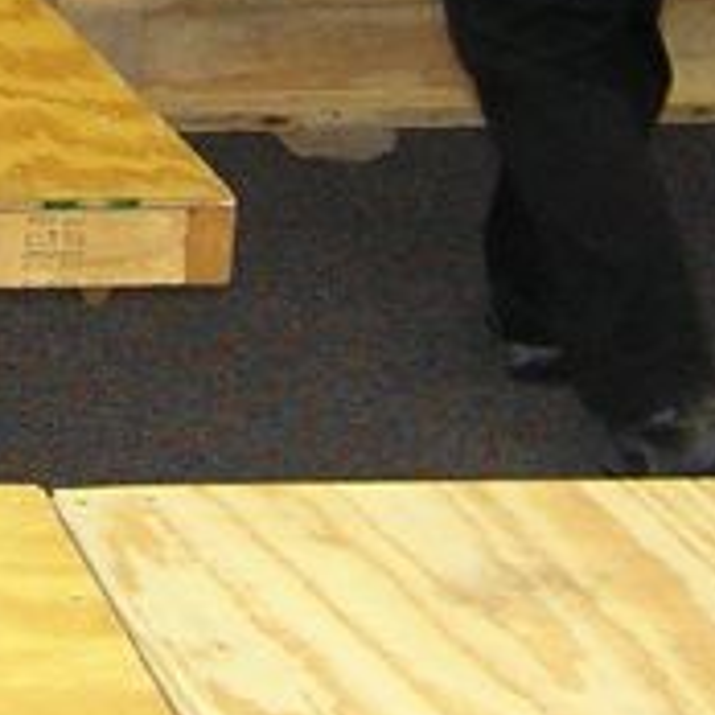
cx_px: 86
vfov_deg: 10.3
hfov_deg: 10.7
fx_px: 3809
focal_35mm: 163
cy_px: -407
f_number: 2.7
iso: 331
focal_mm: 5.2
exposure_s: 1/60.1
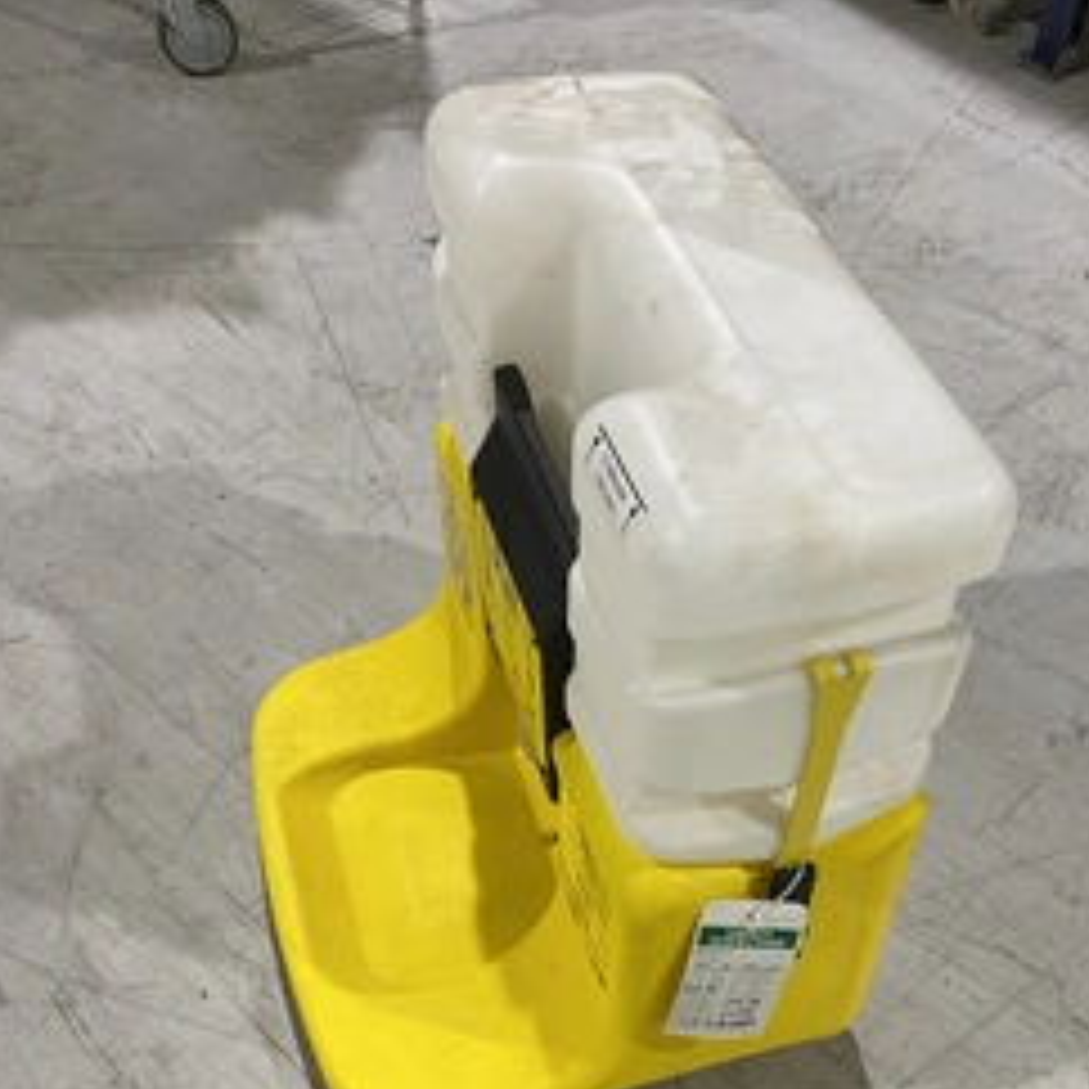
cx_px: 648
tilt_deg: -49.4
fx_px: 1353
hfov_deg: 43.7
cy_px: 783
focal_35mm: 38
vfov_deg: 42.8
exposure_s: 1/60
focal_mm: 4.25
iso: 80
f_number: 1.8
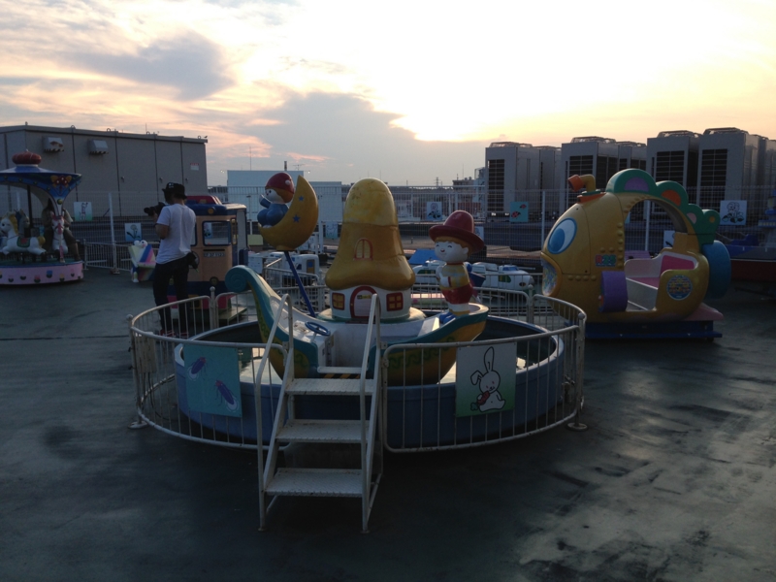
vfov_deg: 42.9
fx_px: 740
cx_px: 388
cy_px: 291
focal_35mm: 33
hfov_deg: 55.4
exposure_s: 1/266
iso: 50
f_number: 2.4
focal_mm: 4.12
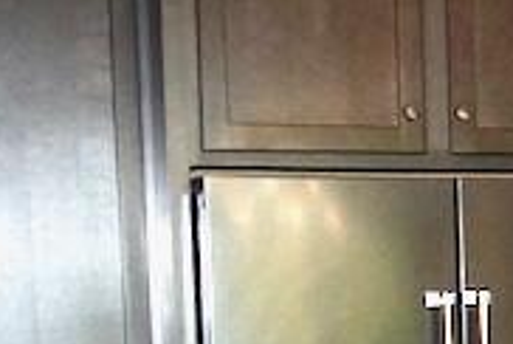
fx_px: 2712
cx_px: 1204
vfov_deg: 6.9
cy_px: 746
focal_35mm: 190
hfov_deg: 9.6
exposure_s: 1/160
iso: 400
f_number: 3.5
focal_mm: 18
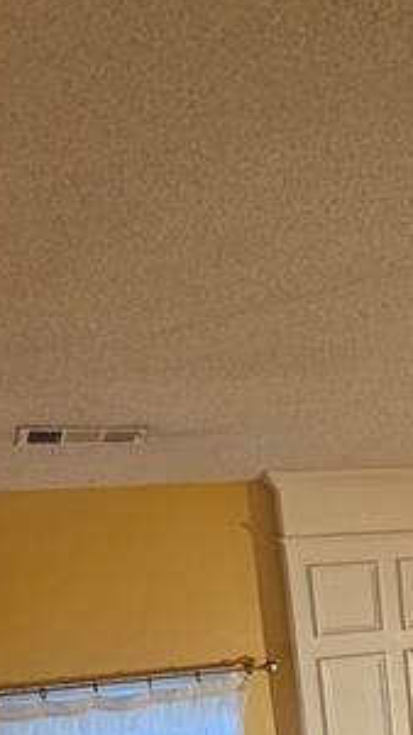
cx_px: 674
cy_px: 884
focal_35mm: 64
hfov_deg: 16.6
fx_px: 1248
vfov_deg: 28.5
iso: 400
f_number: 1.7
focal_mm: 6.3
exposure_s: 1/120
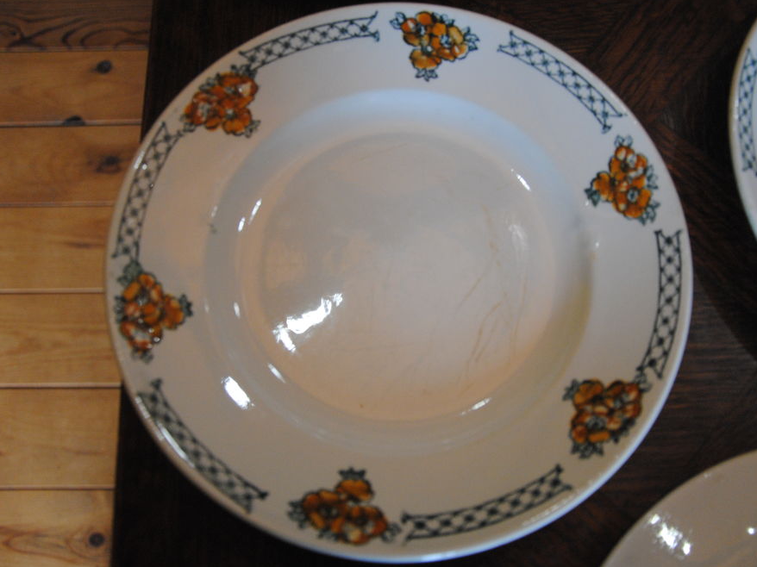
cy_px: 286
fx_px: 755
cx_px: 417
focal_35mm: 35
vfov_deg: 41.2
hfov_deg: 53.1
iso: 800
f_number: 3.8
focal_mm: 21
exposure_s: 1/30
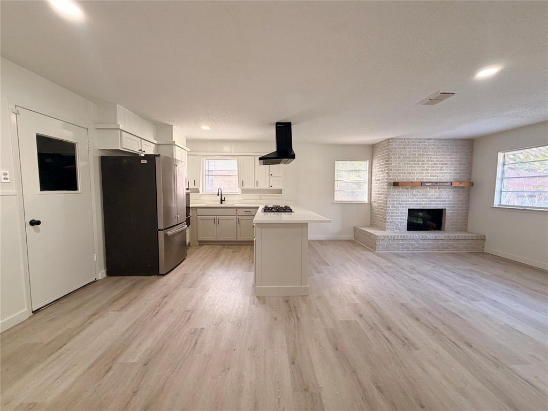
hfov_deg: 102.1
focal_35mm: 14
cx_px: 274
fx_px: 222
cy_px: 206
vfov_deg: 85.7
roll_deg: +0.4
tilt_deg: -4.0
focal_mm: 2.22
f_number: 2.2
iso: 200
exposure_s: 1/60
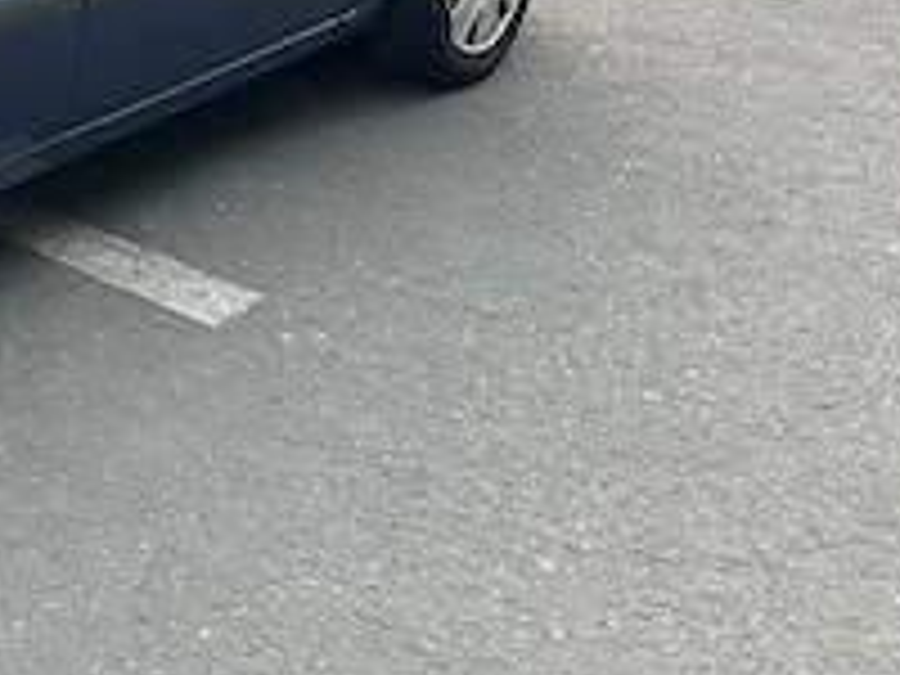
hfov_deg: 23.2
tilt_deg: -11.6
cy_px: -274
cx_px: -346
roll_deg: -0.5
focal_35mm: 72
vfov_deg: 18.6
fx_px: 1872
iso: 64
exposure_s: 1/164
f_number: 1.78
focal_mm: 6.86
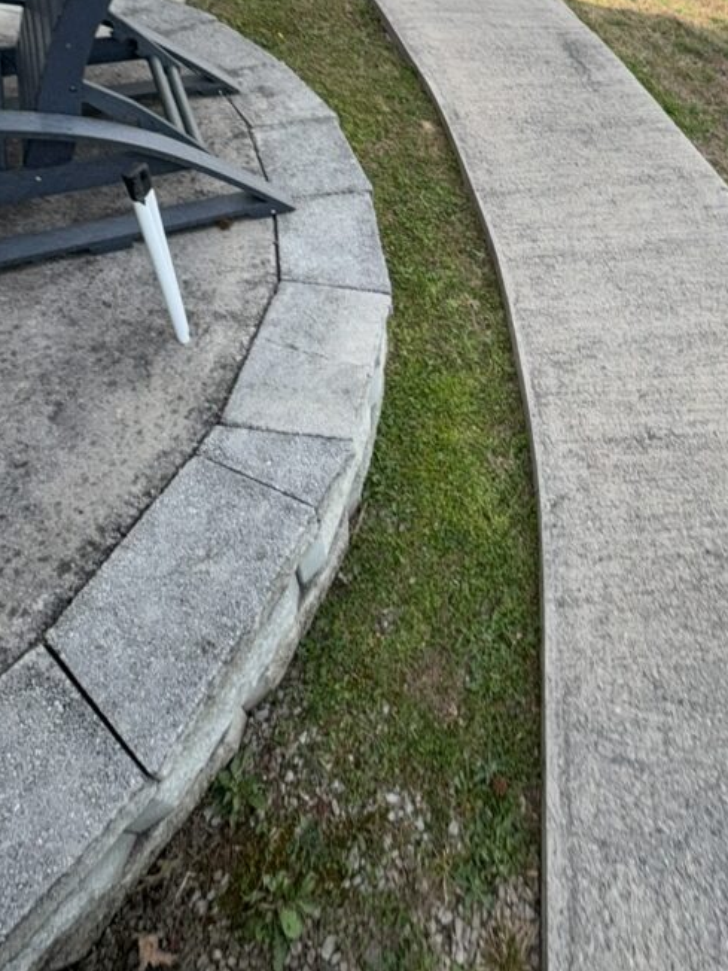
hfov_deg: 58.8
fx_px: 617
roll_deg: -13.1
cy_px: 234
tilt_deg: -44.3
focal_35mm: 22
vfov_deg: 70.8
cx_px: 518
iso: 16
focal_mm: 2.22
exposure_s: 1/108
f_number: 2.2
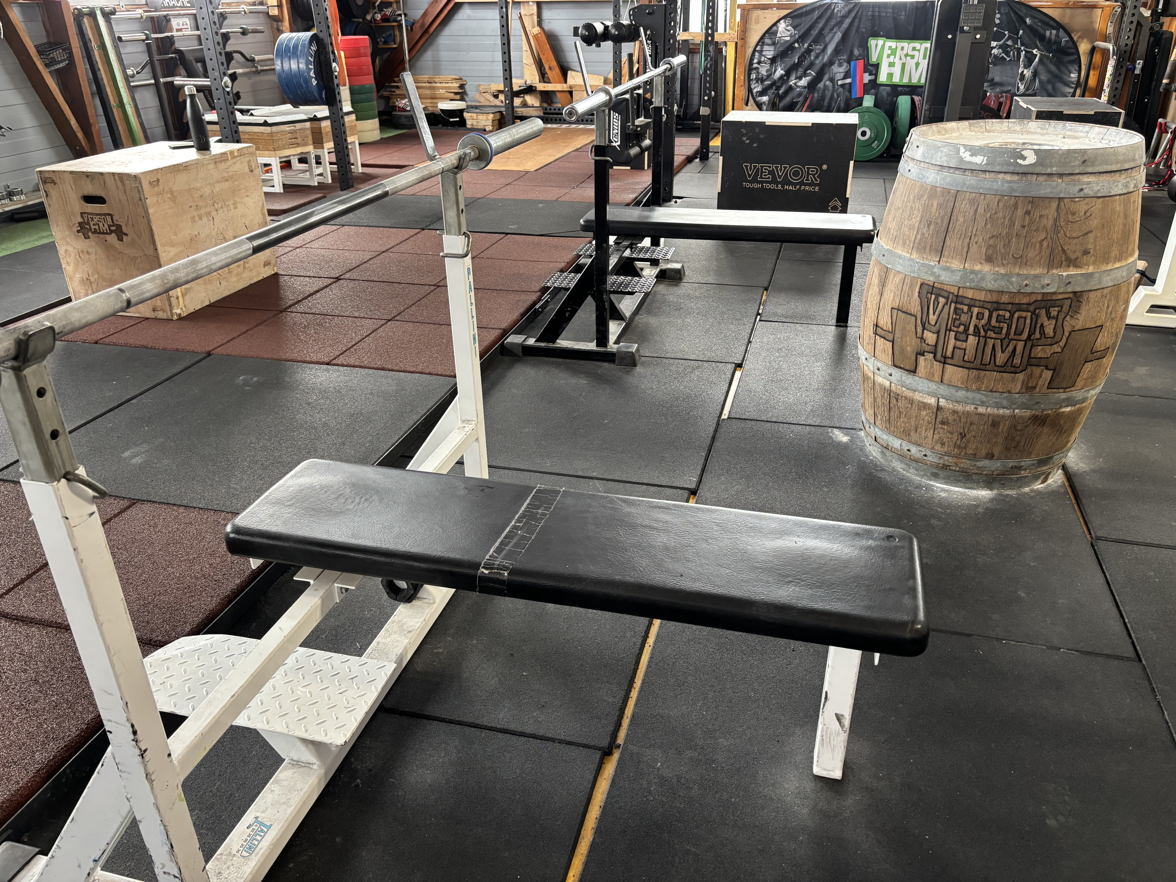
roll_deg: +1.2
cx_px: 588
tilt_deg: -26.1
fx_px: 883
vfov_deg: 53.1
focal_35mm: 26
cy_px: 441
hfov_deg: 67.3
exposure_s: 1/60
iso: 200
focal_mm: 5.96
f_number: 1.6
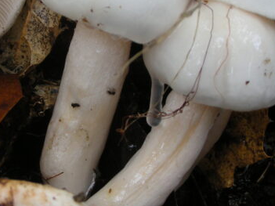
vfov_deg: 12.8
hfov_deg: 16.9
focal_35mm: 116
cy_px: 92
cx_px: 58
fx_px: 921
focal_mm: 8.8
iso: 50
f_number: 3.5
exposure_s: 1/35.5
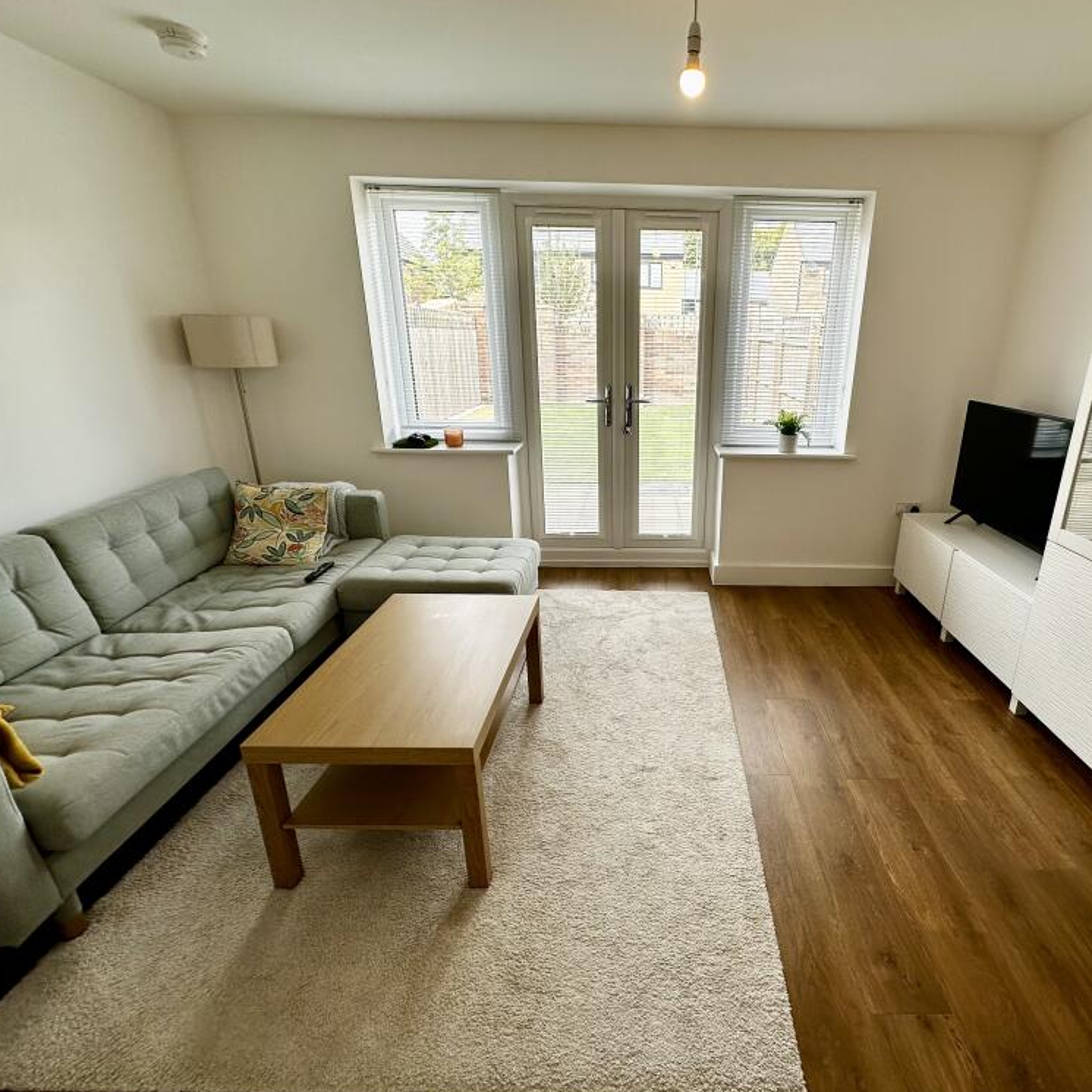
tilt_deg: -18.6
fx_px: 607
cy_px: 545
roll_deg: -1.2
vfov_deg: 84.0
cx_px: 661
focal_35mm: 17
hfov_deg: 82.8
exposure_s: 1/105
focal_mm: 2.22
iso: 40
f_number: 2.2
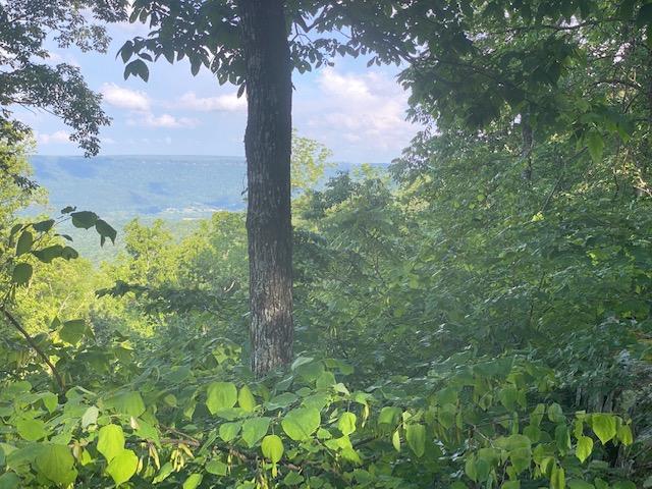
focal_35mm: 52
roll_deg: -1.0
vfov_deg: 28.0
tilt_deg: -4.6
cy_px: 244
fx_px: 979
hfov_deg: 36.8
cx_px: 326
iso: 20
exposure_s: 1/174
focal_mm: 6
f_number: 2
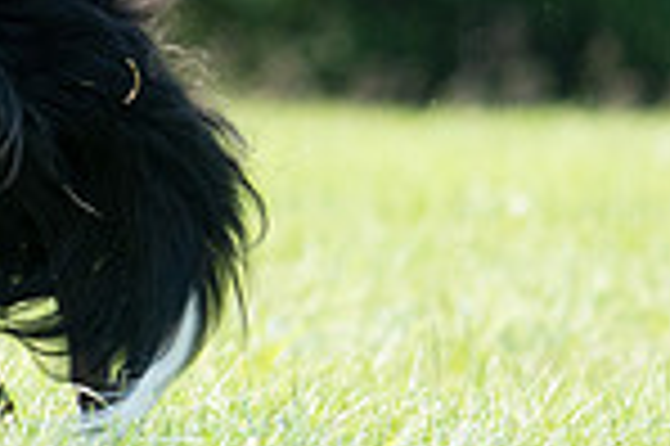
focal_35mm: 1282
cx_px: 31
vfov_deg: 1.1
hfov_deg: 1.6
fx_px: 23833
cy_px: -218
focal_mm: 329
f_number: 6.3
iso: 4000
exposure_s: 1/4000
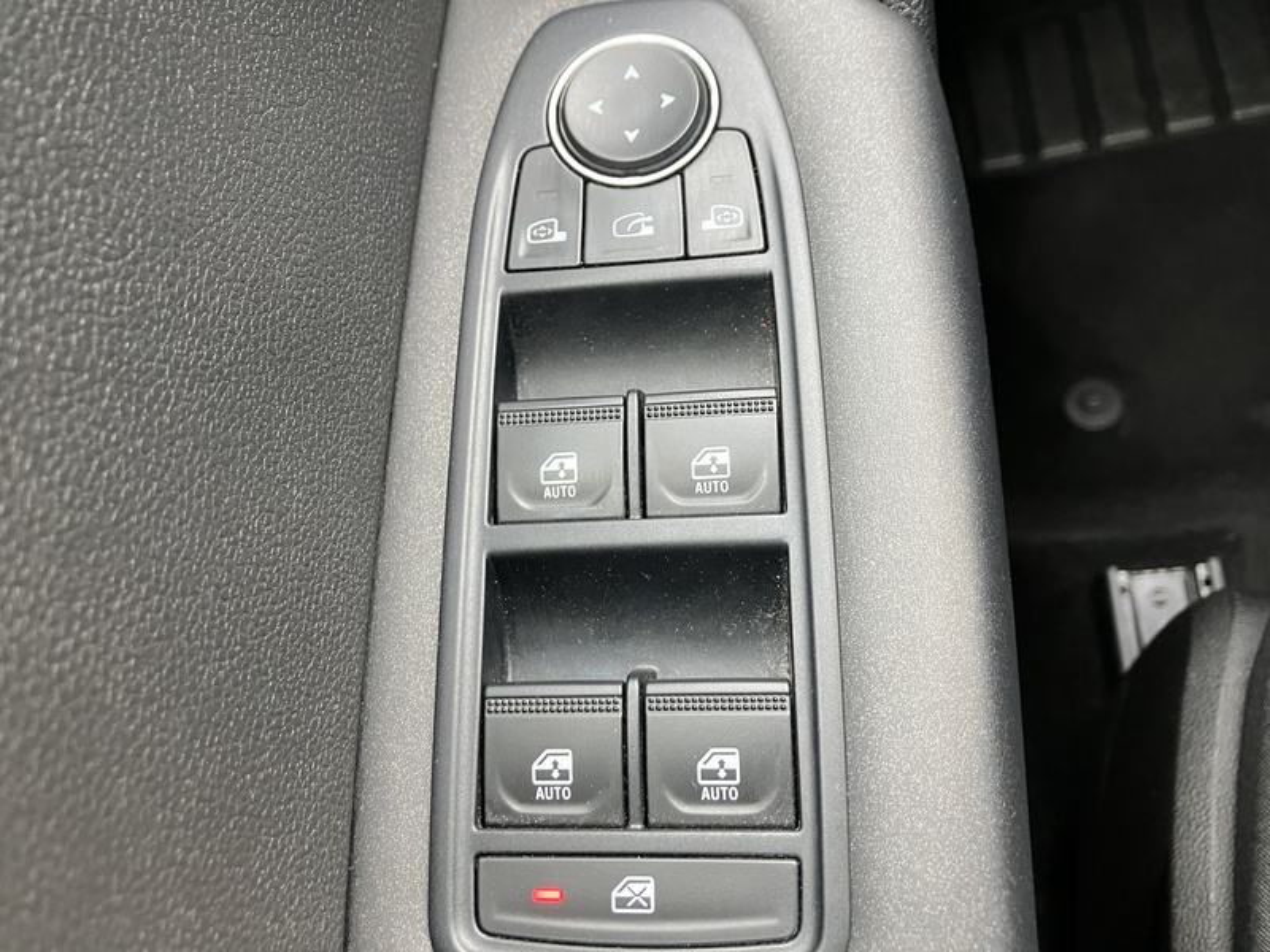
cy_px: 476
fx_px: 1027
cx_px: 635
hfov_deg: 63.4
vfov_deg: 49.7
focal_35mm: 28
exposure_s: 1/57
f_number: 1.8
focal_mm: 3.99
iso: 160
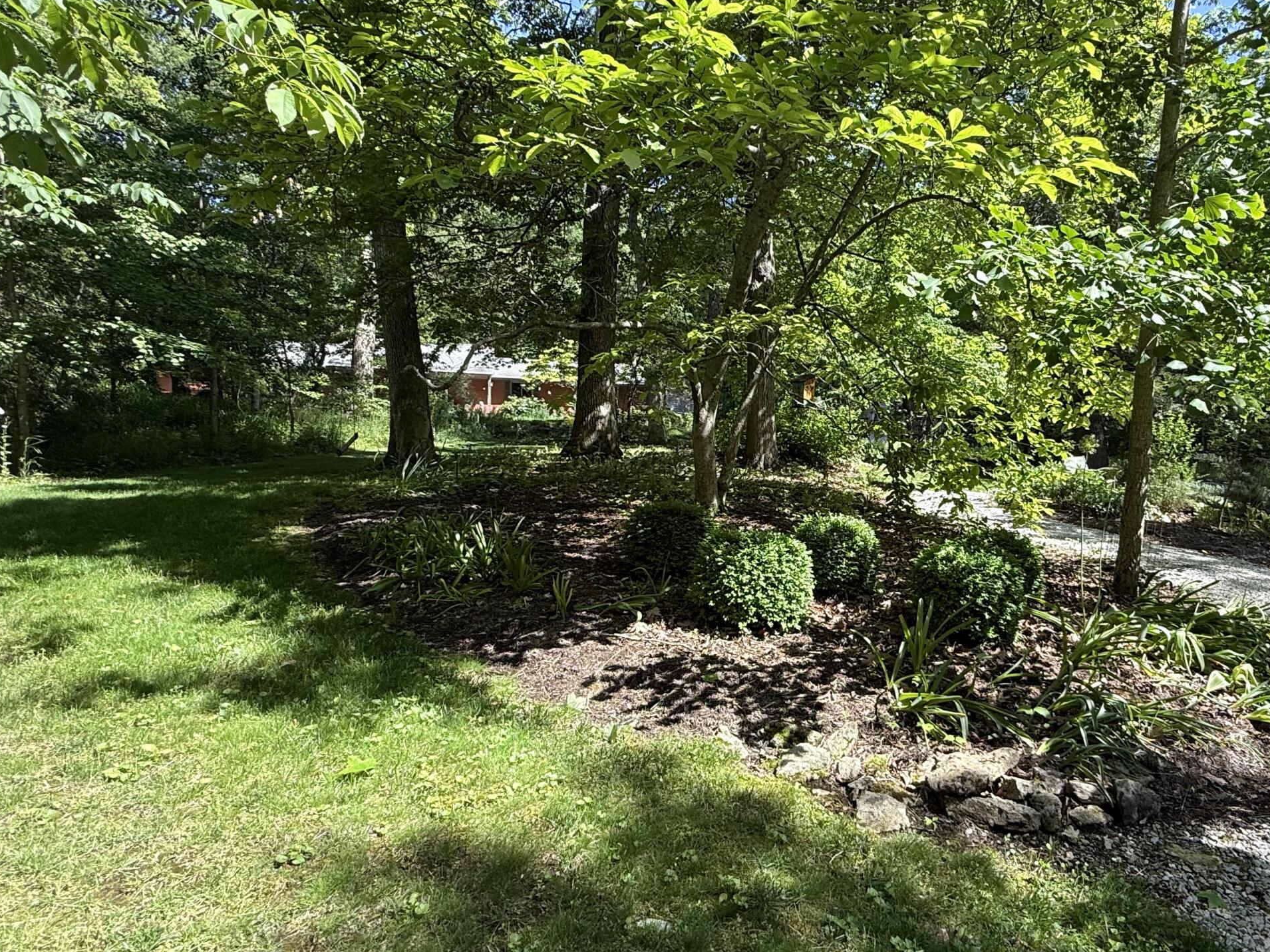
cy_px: 509
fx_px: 807
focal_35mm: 22
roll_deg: -0.4
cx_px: 808
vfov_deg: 61.0
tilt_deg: -2.5
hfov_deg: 74.8
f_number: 2.2
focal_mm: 2.22
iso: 50
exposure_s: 1/326
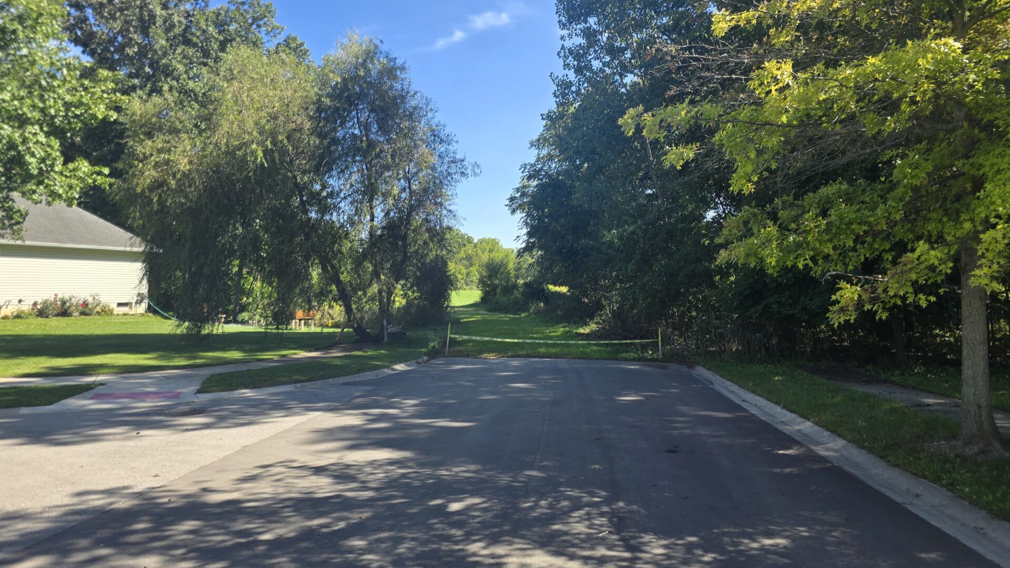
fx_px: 696
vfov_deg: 44.3
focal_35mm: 26
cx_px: 509
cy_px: 249
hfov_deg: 71.9
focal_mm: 6.3
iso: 12
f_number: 1.7
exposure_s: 1/321
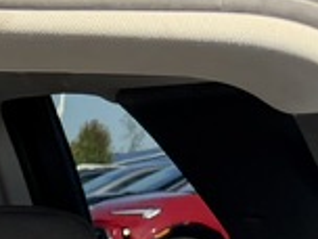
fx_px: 1488
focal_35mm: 162
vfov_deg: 7.7
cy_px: 769
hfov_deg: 10.6
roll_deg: -1.1
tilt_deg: -21.9
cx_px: -418
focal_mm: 6.76
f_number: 1.78
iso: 100
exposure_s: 1/708
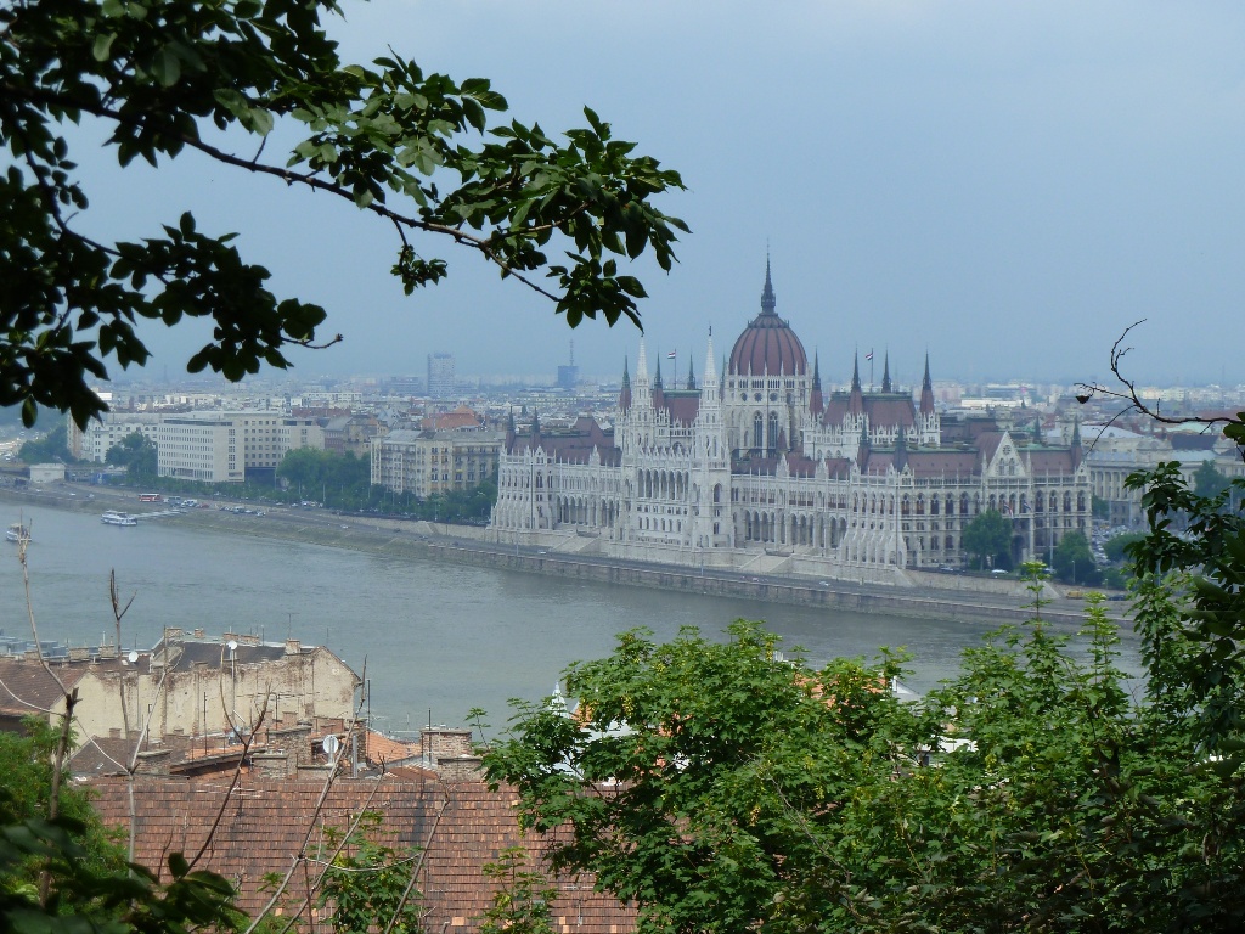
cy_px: 467
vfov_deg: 15.4
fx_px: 3453
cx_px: 622
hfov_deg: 20.4
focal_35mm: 96
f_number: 5
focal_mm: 15.8
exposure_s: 1/500
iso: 80
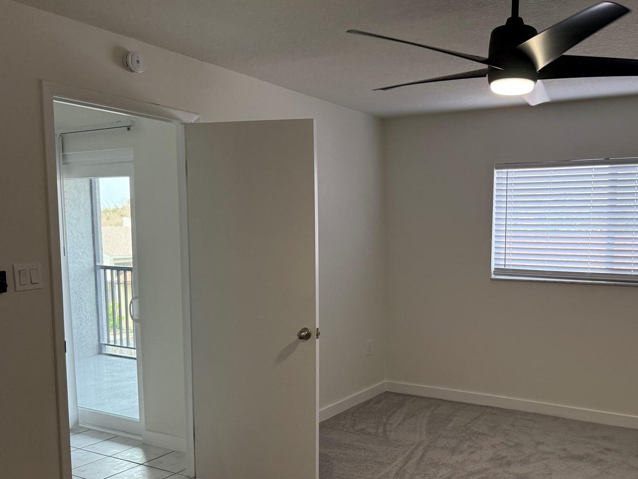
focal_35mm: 32
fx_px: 590
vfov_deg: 43.8
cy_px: 296
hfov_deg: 55.7
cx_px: 421
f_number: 1.78
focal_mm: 6.76
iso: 200
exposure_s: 1/177
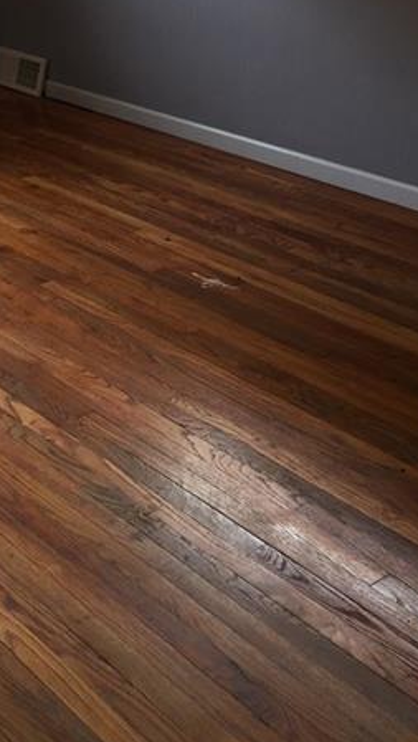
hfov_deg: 21.2
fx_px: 1063
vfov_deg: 37.0
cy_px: 139
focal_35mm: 54
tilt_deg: -16.3
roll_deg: +0.8
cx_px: -40
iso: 32
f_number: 2.2
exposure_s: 1/40
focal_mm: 4.15
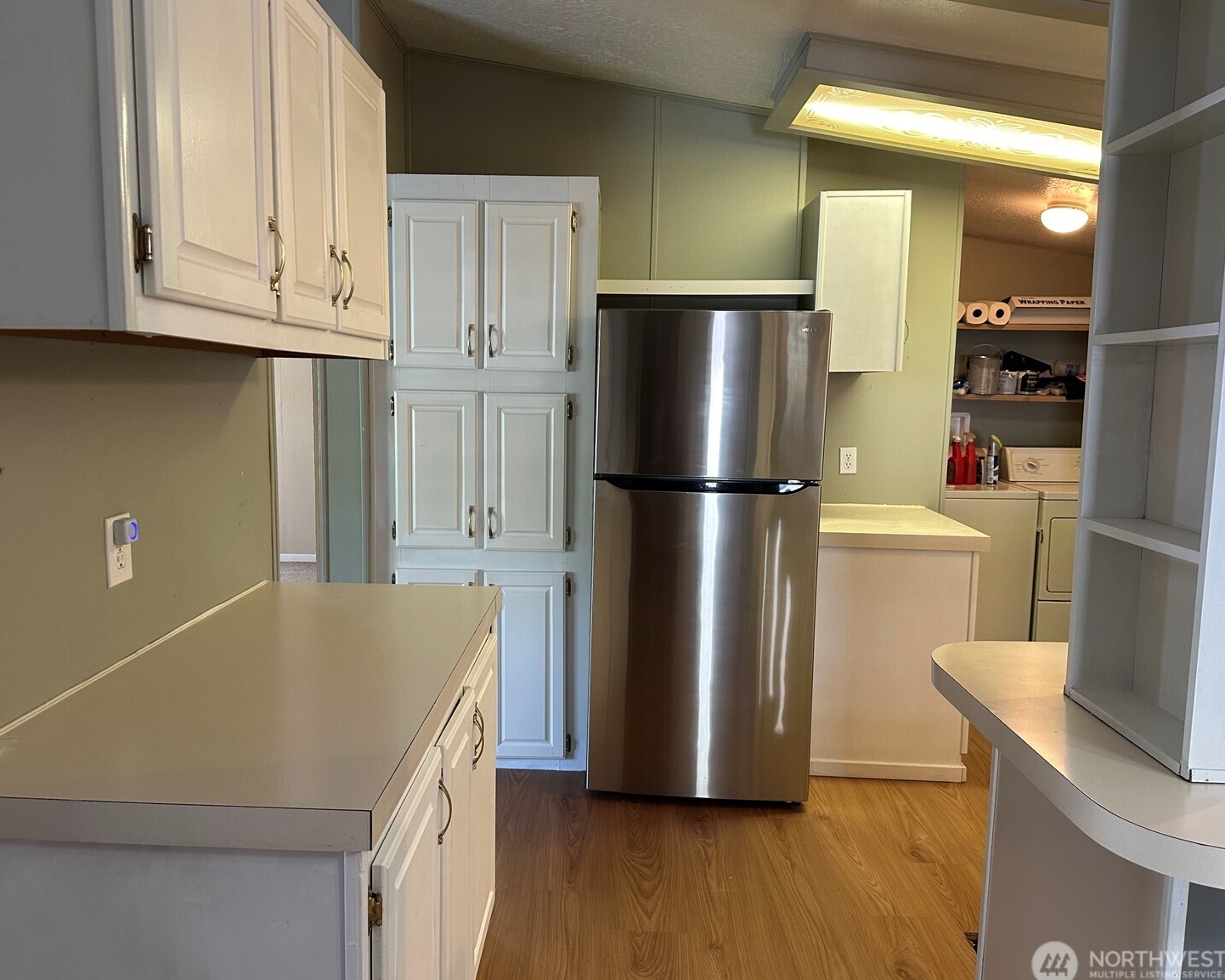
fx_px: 942
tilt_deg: -6.9
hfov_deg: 66.0
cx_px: 573
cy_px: 489
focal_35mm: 26
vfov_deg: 54.9
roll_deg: -0.8
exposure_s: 1/60
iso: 160
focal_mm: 6.86
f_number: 1.78
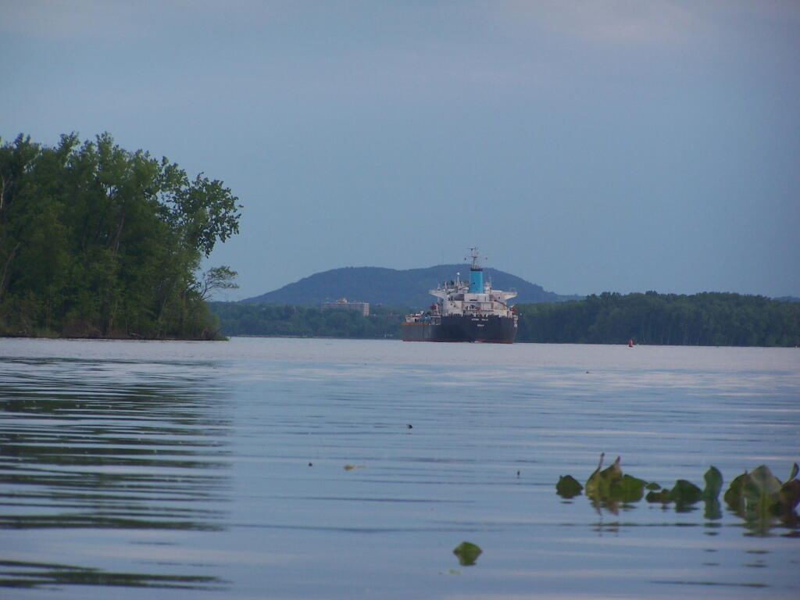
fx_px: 5963
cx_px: 400
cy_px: 300
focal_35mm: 258
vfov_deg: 5.8
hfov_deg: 7.7
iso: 80
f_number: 3.6
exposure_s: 1/800
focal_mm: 42.8
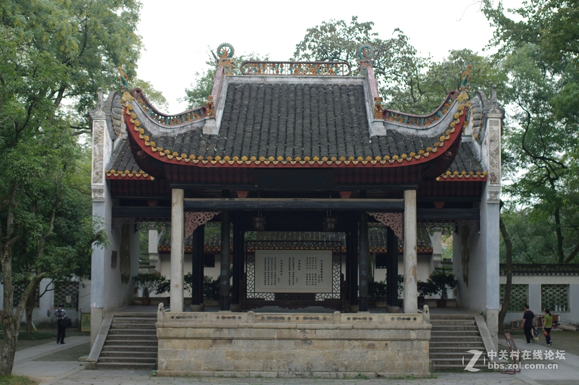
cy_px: 192
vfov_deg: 25.9
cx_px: 290
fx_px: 836
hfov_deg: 38.2
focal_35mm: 52
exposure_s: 1/40
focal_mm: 35
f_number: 2.8
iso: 800
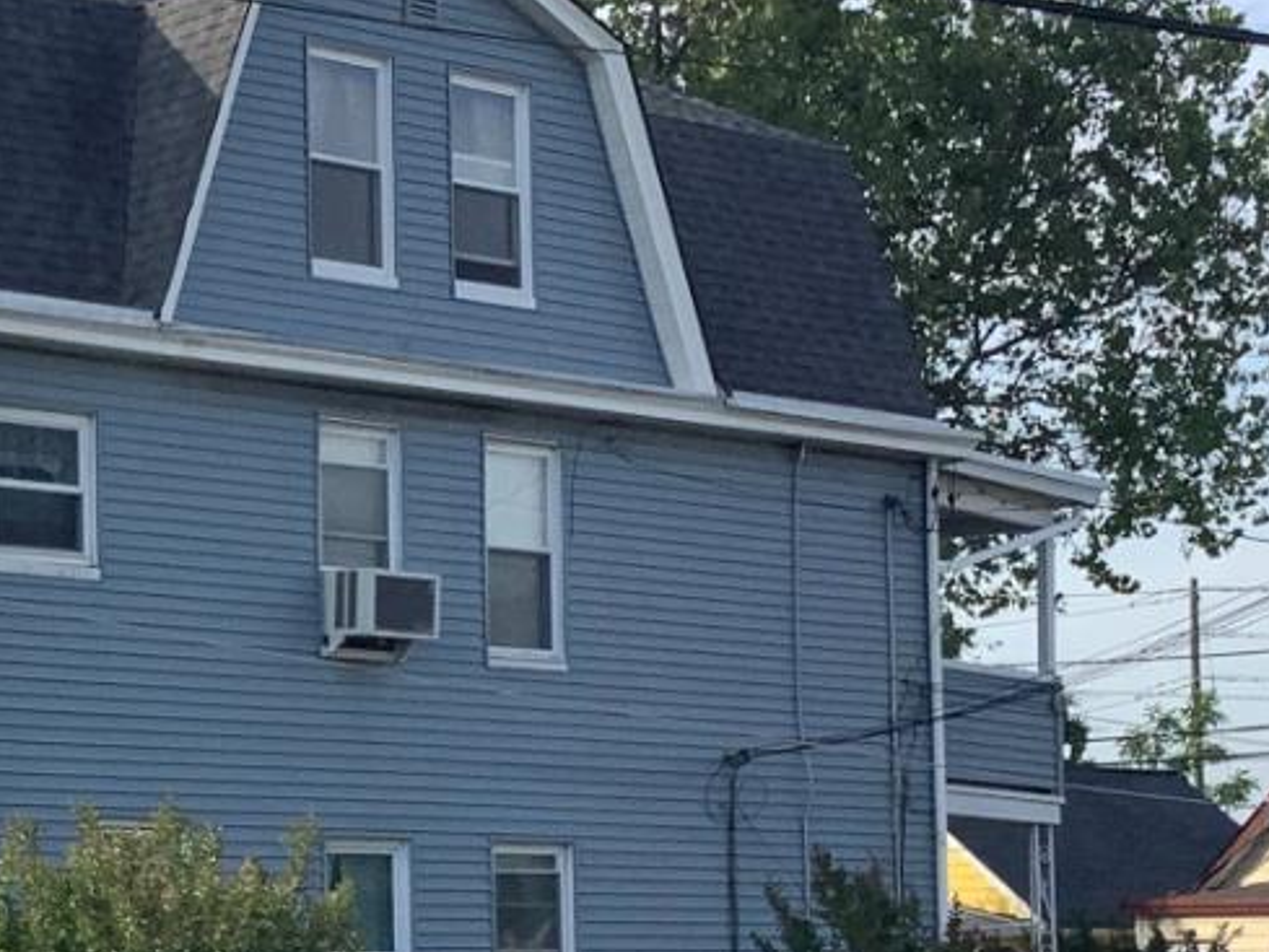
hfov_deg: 19.7
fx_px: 3483
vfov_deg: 15.5
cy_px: 728
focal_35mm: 95
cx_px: -138
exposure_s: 1/1131
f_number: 2.4
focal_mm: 3.3
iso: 25
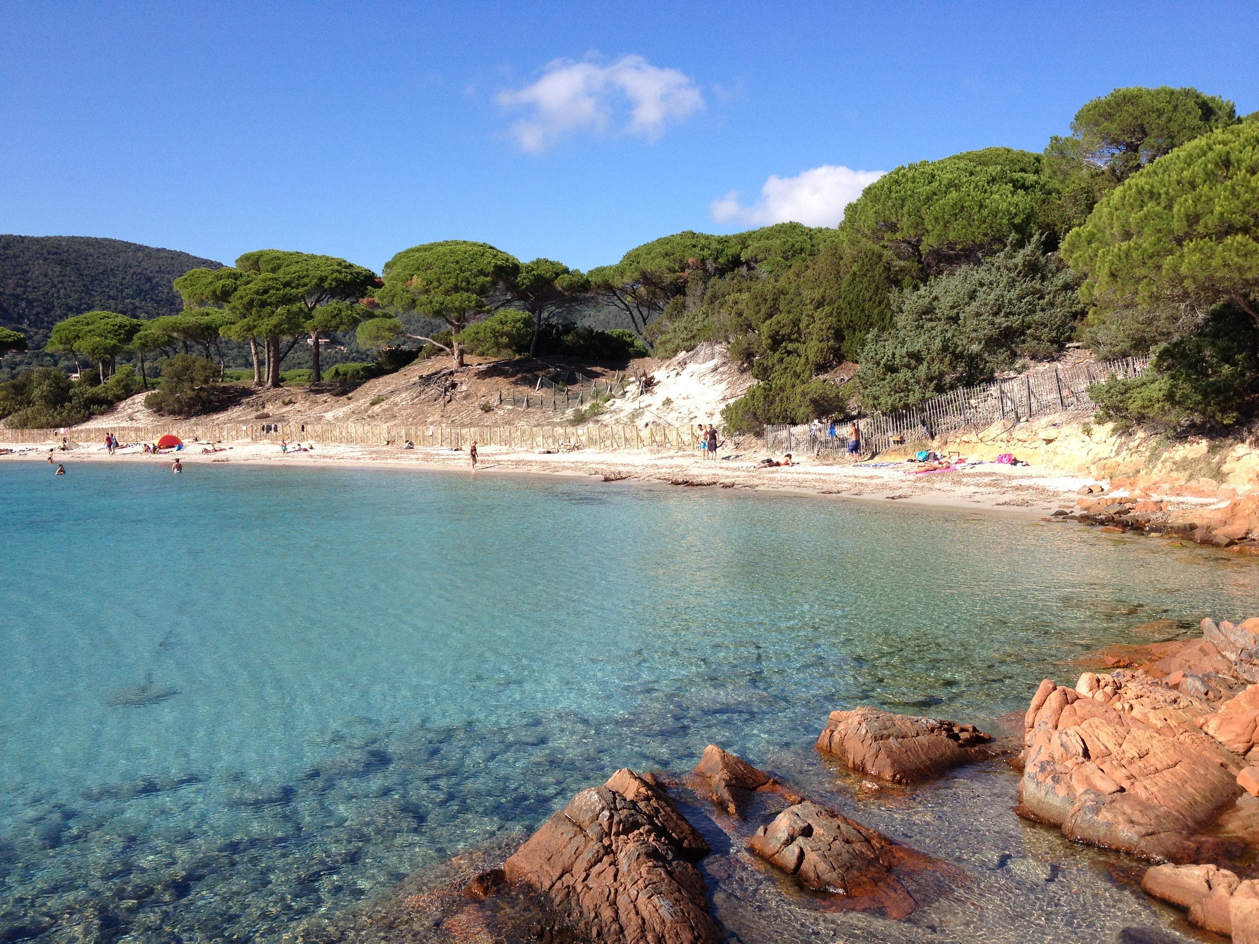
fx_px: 1273
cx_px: 630
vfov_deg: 40.7
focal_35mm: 35
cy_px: 472
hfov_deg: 52.6
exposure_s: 1/1314
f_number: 2.4
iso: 64
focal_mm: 4.28
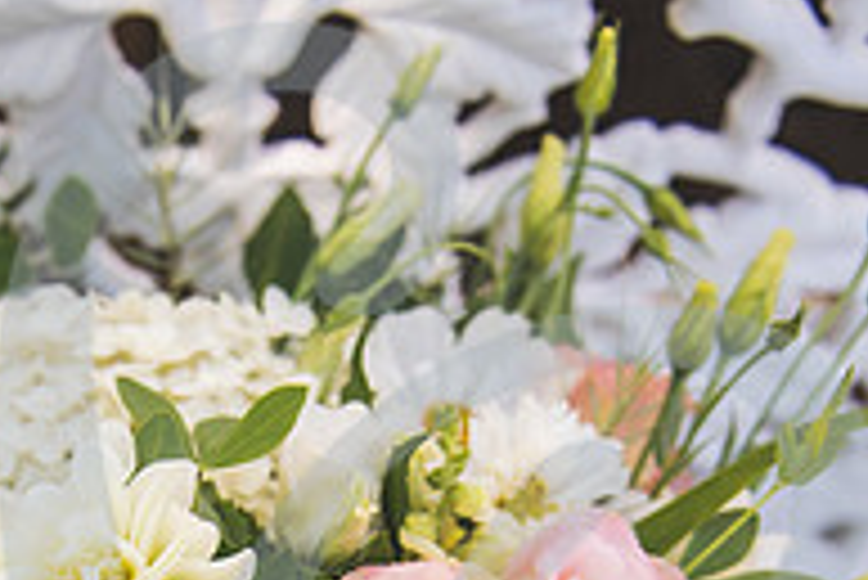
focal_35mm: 72
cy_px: 861
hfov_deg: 27.4
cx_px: 162
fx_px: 1737
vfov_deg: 17.2
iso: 200
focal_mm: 24
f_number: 2.8
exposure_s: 1/500
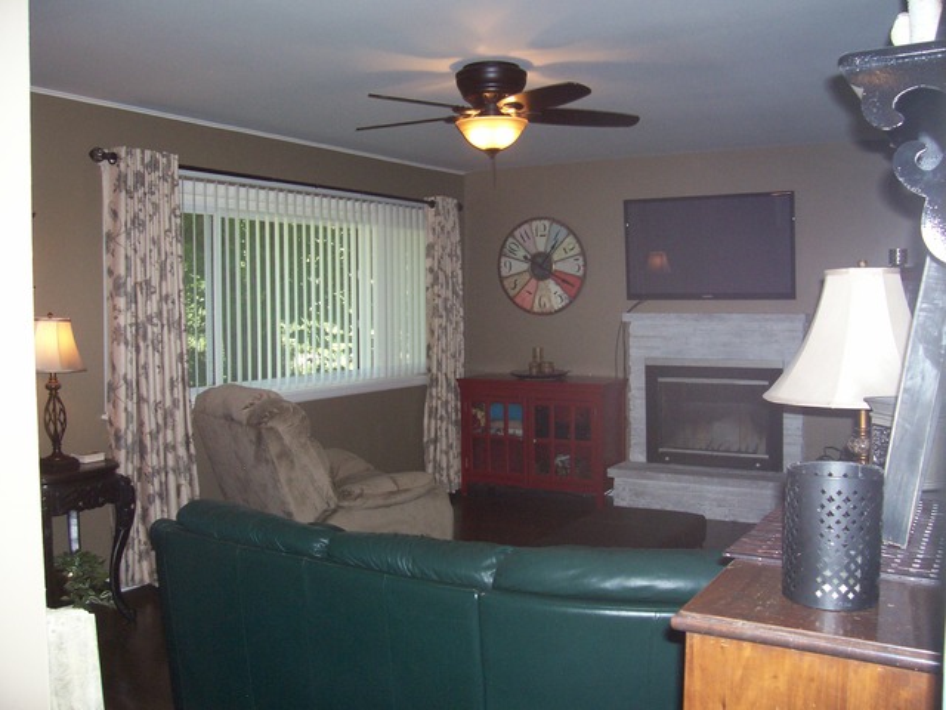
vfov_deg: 41.8
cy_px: 355
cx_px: 473
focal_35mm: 34
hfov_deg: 54.0
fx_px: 929
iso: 140
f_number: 2.7
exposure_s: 1/112
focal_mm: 5.6
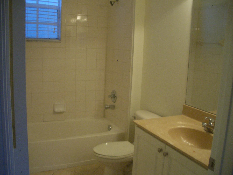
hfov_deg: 52.6
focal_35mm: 35
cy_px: 88
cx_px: 116
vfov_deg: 40.7
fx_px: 236
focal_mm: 5.8
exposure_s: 1/80
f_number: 2.6
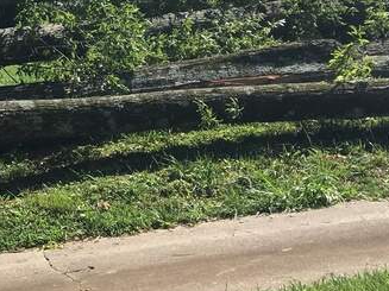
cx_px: -220
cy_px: -45
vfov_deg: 14.2
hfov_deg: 17.3
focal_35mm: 101
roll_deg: +0.7
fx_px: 1135
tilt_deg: +6.3
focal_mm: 4.15
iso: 25
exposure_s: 1/938
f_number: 2.2
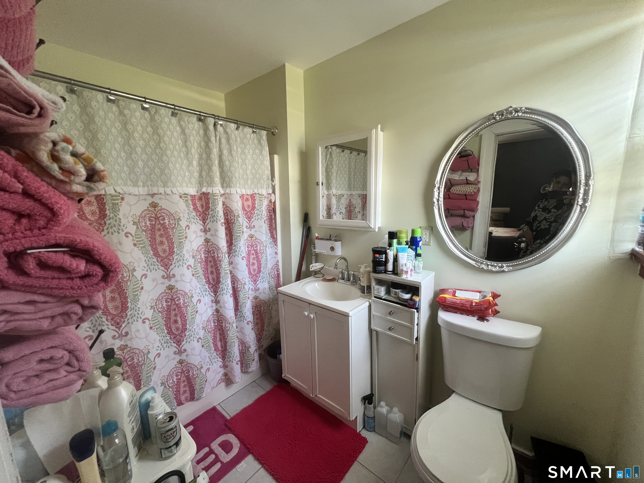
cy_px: 242
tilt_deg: -9.5
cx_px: 322
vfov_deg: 89.9
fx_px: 242
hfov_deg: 106.2
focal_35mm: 13
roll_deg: +0.8
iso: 320
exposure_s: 1/60
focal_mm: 1.57
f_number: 1.8
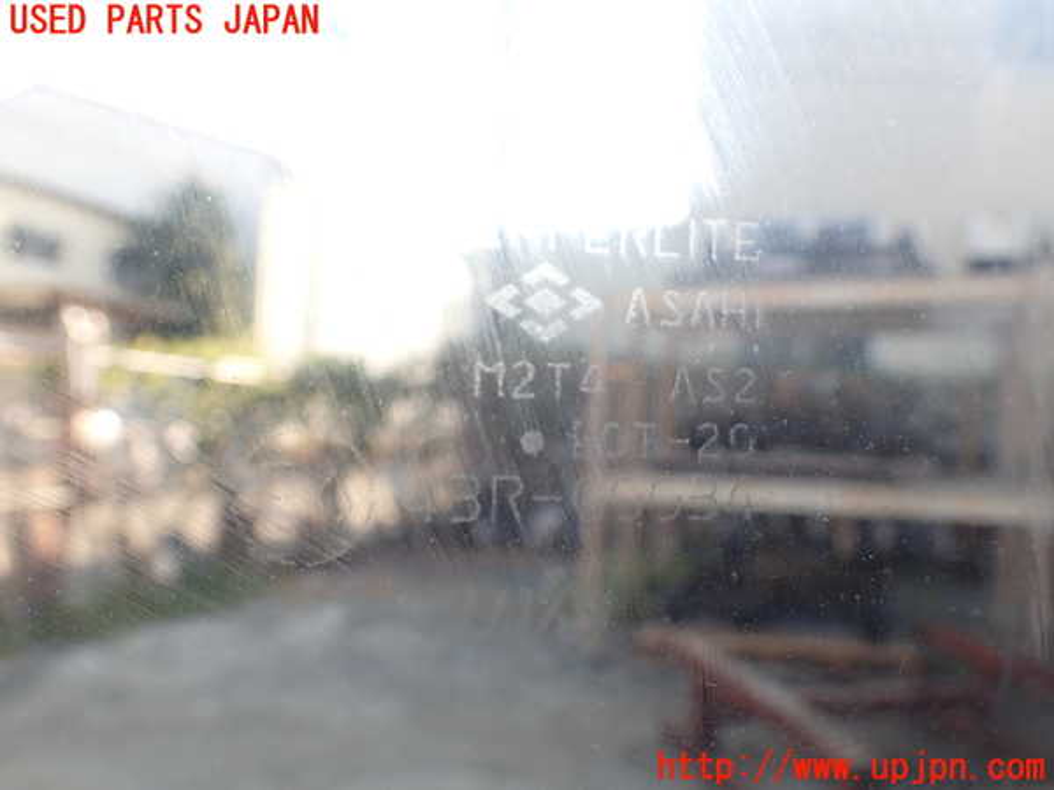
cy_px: 395
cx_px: 527
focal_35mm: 30
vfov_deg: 46.8
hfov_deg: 60.0
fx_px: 913
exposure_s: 1/125
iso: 100
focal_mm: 5.4
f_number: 3.2
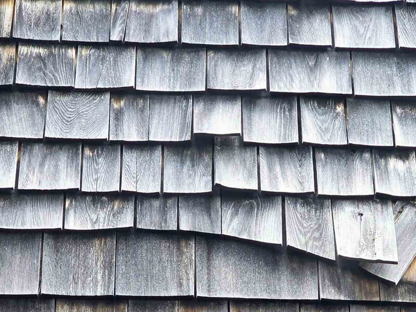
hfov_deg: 11.3
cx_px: 257
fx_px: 2103
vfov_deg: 8.4
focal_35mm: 175
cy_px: 323
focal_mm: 7.9
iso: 80
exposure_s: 1/120
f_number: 2.4
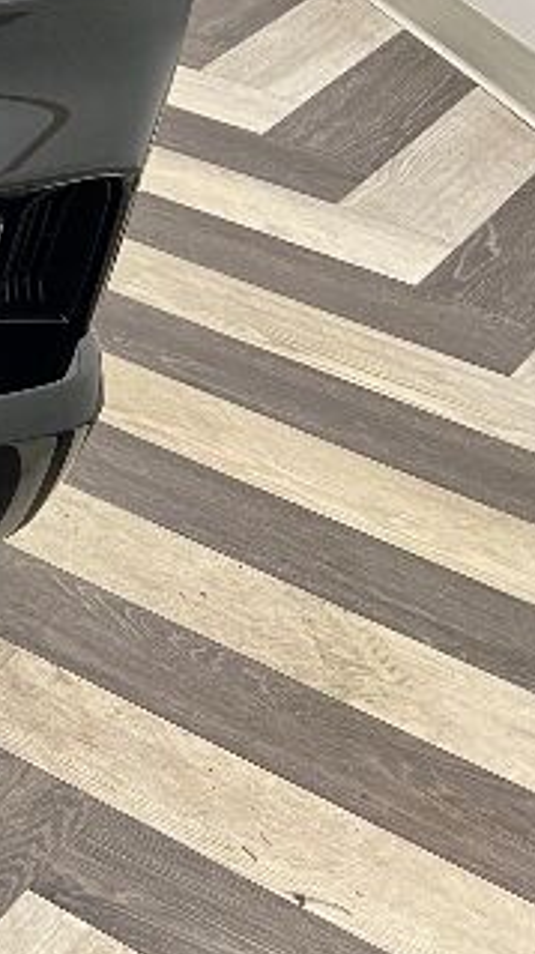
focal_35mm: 91
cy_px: -126
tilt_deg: -20.2
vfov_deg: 22.0
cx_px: -971
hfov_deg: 10.3
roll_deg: +0.2
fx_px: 2299
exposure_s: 1/60
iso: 100
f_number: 1.5
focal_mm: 5.7
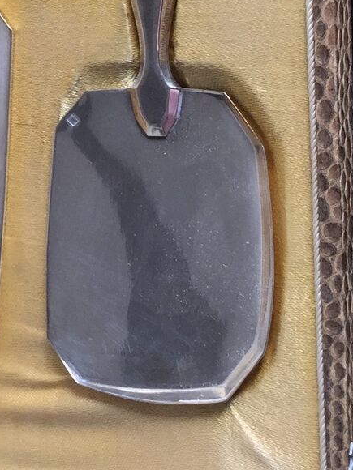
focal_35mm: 100
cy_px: -3
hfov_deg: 14.2
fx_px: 1360
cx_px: -114
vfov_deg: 19.1
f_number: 2.2
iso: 40
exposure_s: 1/50
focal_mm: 4.15
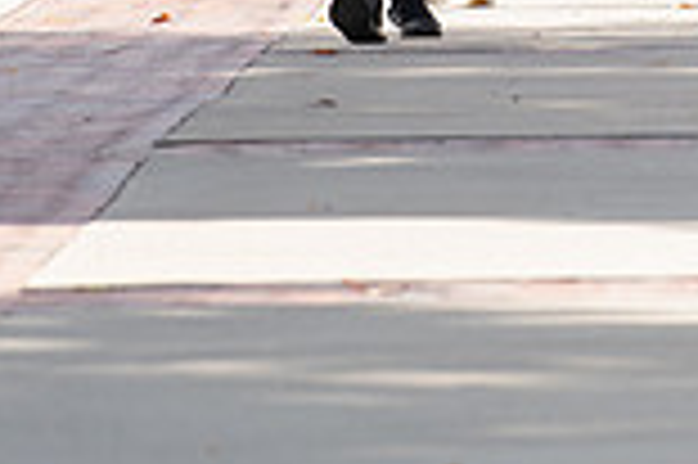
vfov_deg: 1.2
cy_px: -358
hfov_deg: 1.8
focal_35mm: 1125
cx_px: 603
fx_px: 21789
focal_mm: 300
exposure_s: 1/400
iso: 400
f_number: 7.1
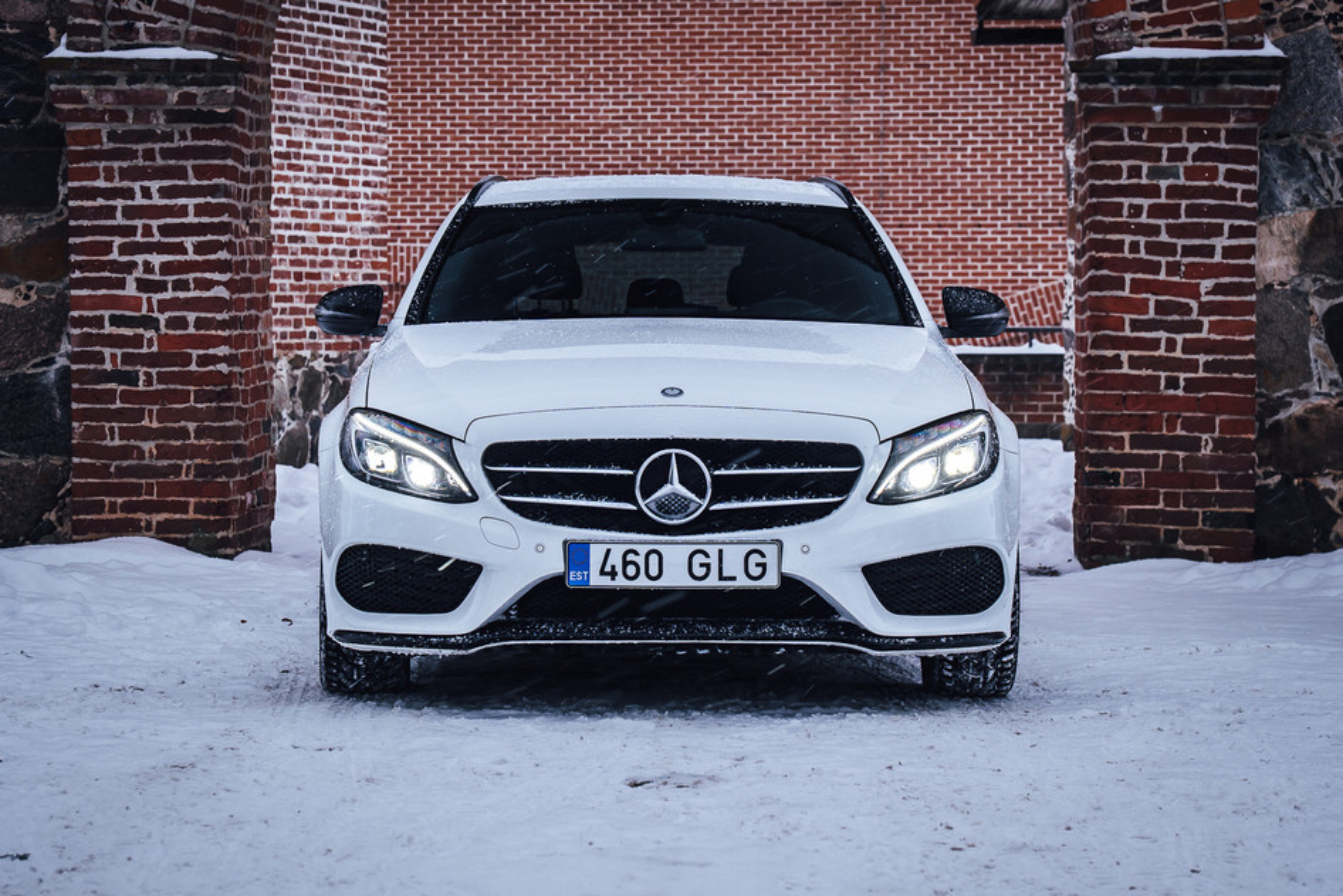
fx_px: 3759
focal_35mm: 101
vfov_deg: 13.6
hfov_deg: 20.3
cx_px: 668
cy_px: 413
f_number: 4.5
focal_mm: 52
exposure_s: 1/30
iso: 100
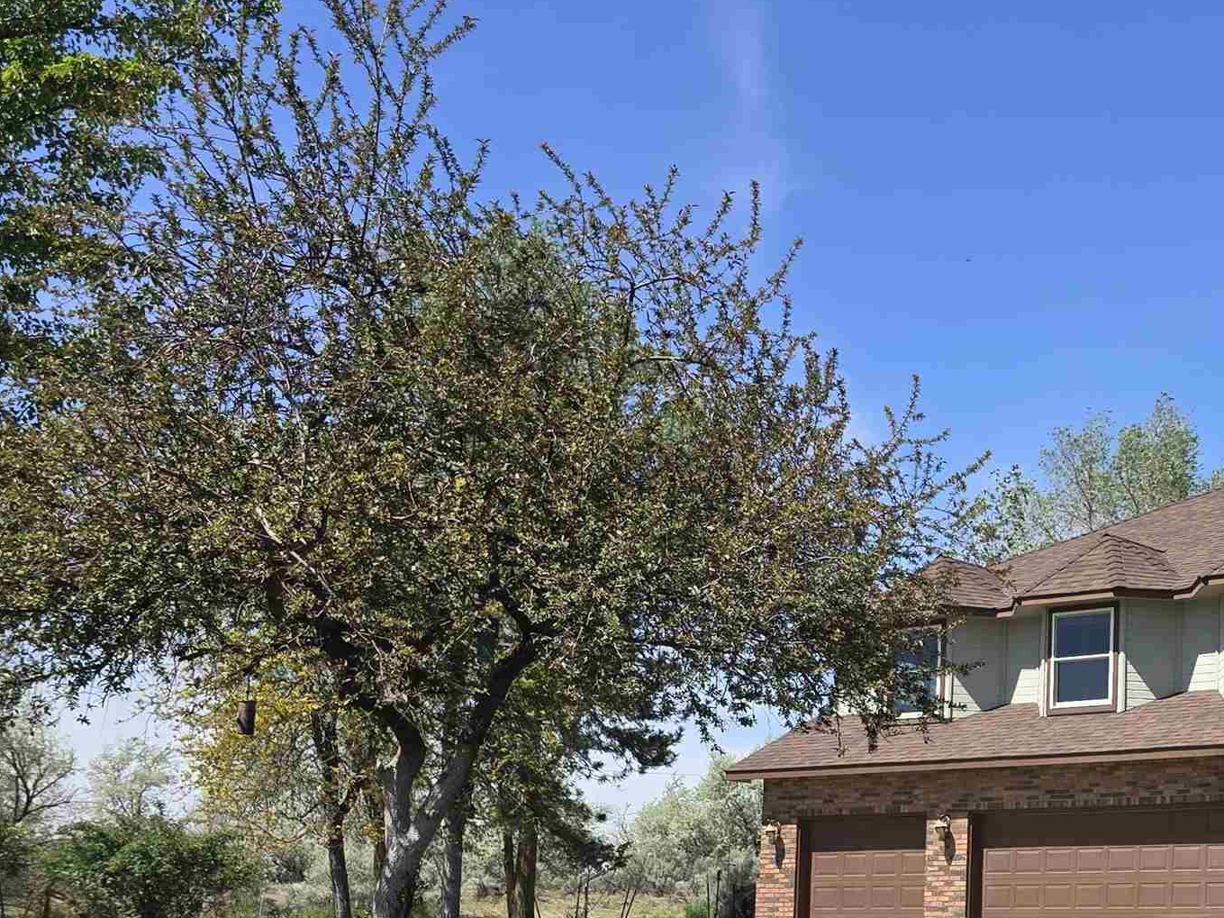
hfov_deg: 32.9
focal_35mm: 52
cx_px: 1298
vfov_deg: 27.2
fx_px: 1839
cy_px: 802
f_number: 1.7
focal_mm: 6.3
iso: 12
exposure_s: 1/670
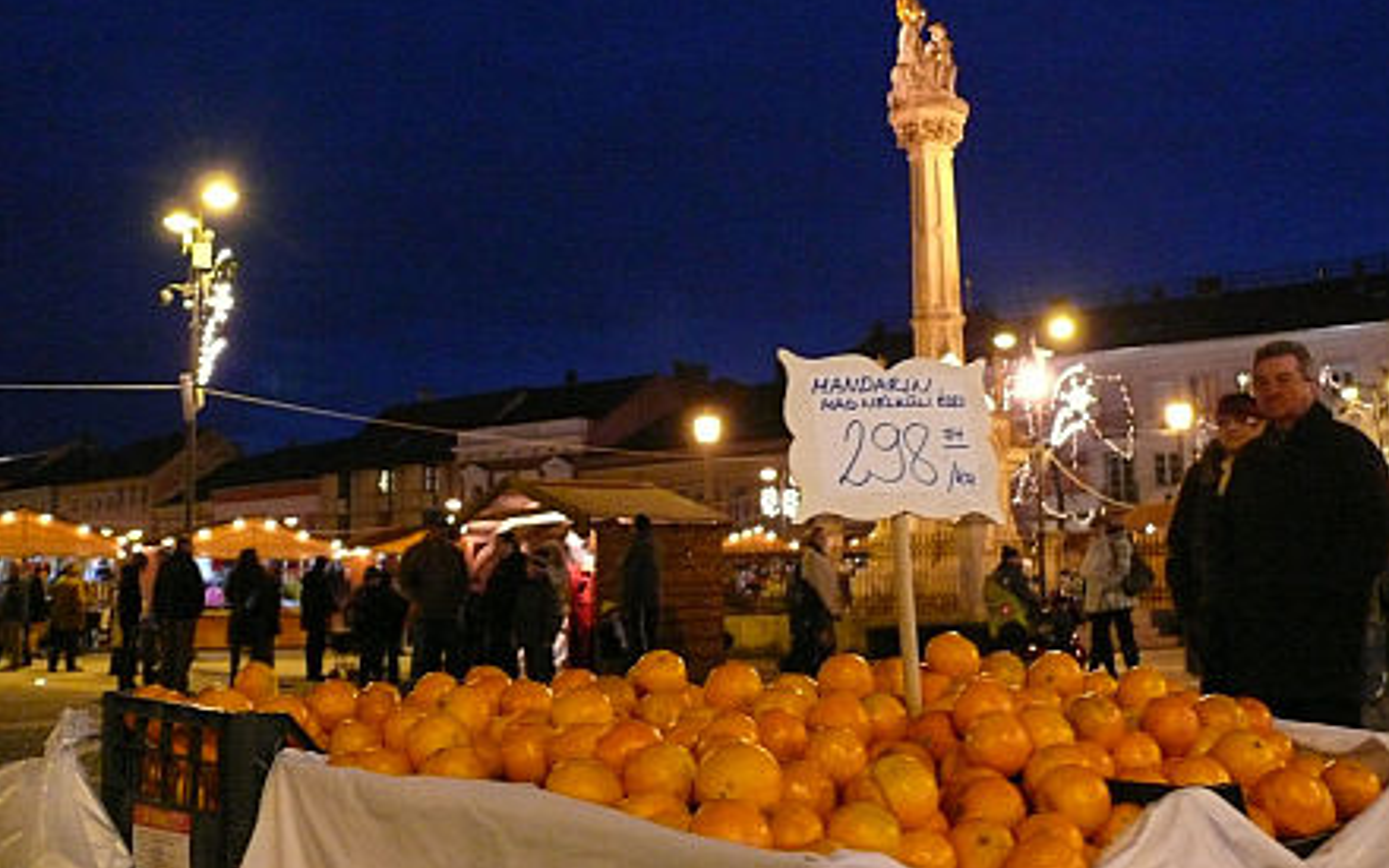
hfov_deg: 51.5
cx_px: 682
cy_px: 372
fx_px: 1438
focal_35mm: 38
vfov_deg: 33.5
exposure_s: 1/15
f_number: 2.8
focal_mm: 7.4
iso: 800
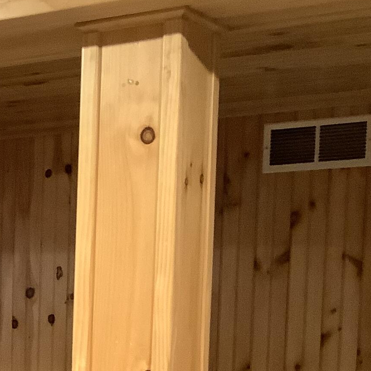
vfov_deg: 17.5
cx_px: -261
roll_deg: +0.0
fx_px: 1152
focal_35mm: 95
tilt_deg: -7.0
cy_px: 428
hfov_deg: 16.0
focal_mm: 3.3
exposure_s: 1/30
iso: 400
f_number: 2.4
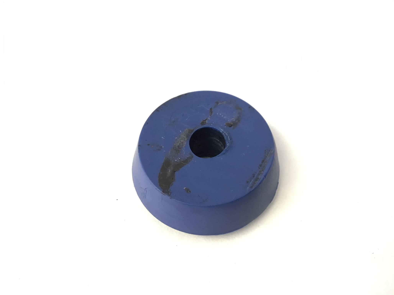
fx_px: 353
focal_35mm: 31
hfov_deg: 58.4
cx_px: 197
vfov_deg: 45.4
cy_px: 148
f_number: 2.4
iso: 50
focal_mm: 3.3
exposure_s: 1/30
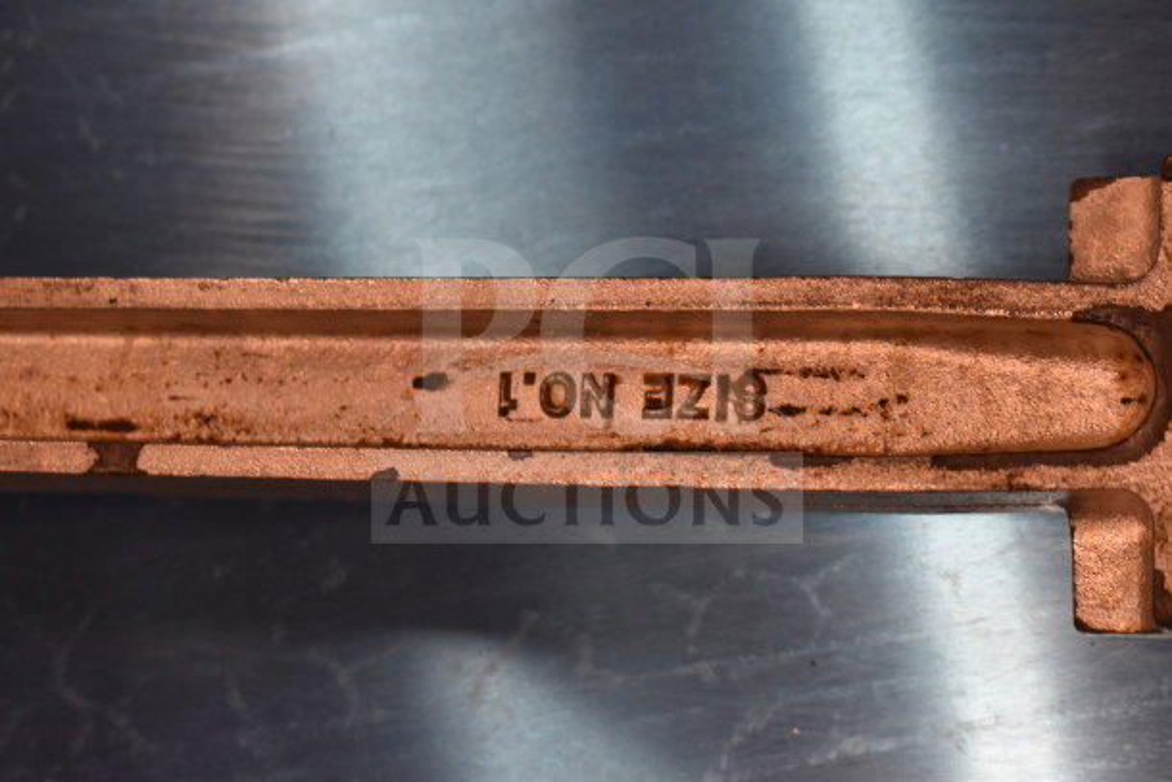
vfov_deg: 16.6
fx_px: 2686
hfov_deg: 24.6
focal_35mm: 82
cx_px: 586
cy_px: 391
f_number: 5.6
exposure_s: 1/100
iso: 1800
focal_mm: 55
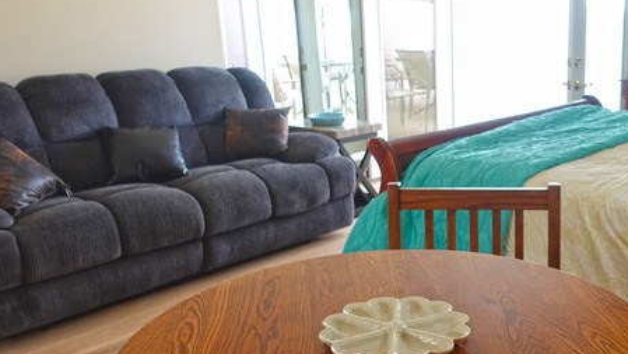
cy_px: 194
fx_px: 700
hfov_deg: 45.9
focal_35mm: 42
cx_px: 499
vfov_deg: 28.4
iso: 125
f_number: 2.8
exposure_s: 1/80
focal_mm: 9.4
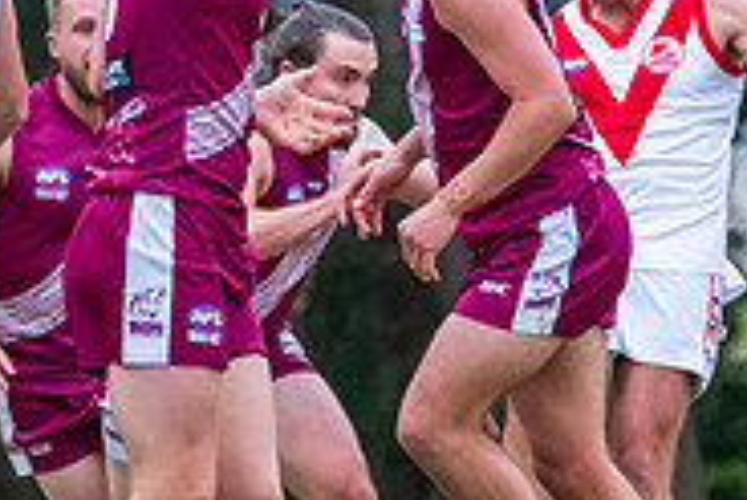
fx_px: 47450
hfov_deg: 0.9
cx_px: 350
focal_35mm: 2285
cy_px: 90
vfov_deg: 0.6
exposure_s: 1/1250
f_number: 6
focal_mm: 450
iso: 3200
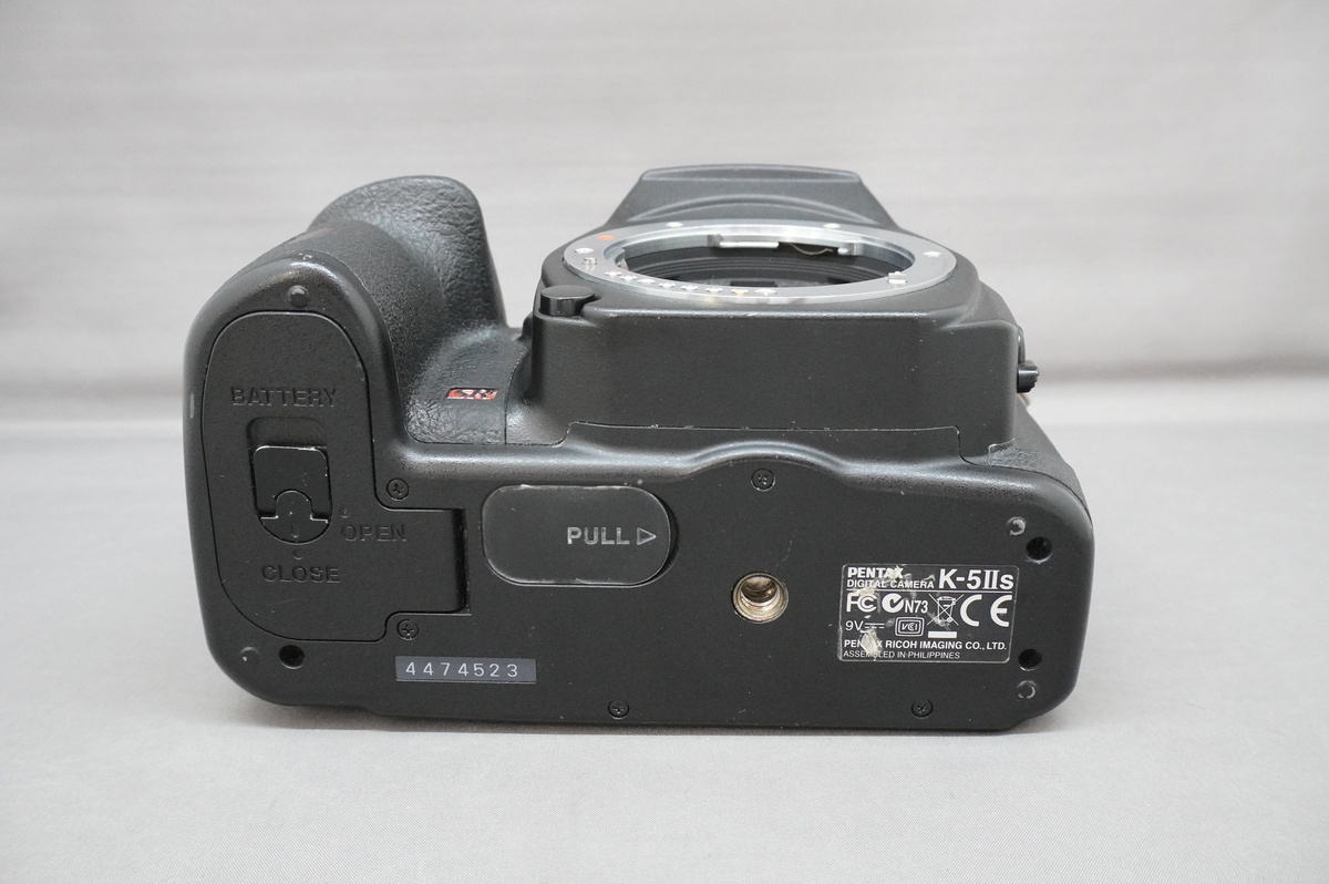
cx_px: 664
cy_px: 442
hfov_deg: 55.1
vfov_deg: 38.3
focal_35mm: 34
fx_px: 1273
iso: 5000
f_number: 10
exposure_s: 1/40
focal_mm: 23
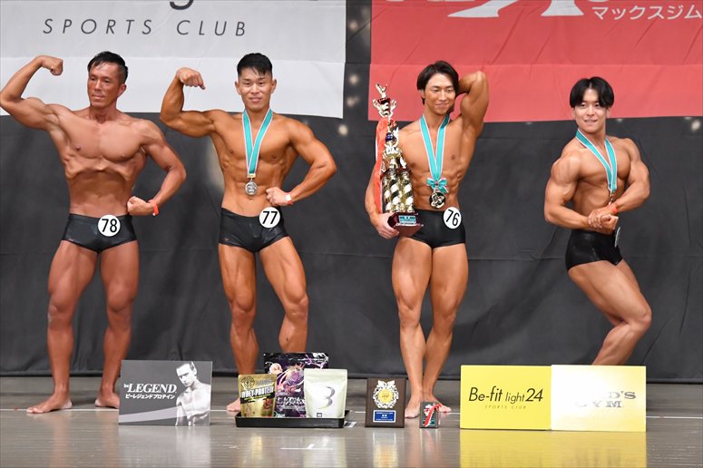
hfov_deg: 10.2
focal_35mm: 202
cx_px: 352
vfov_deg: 6.8
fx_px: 3943
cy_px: 234
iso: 6400
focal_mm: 135
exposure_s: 1/400
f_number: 5.6
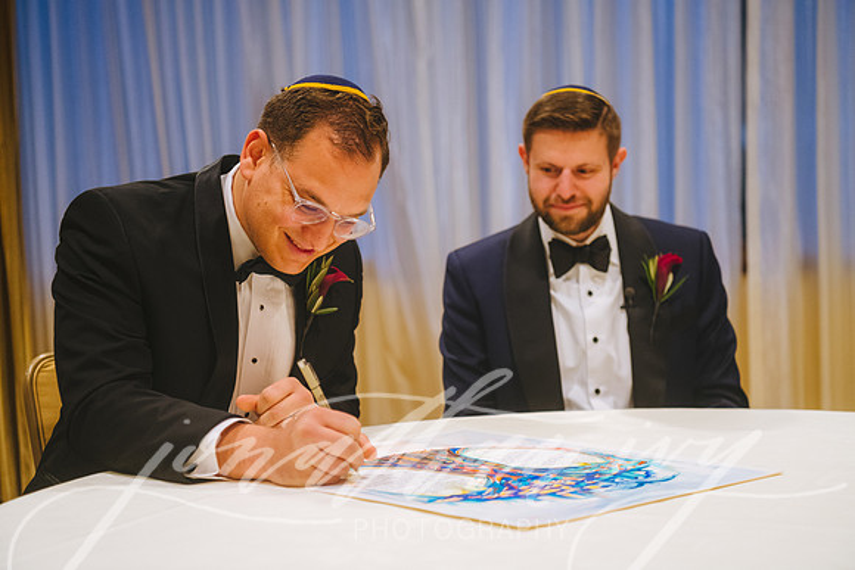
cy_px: 285
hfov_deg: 33.4
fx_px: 1427
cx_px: 428
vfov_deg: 22.6
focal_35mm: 60
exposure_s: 1/125
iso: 1250
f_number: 2.8
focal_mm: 60
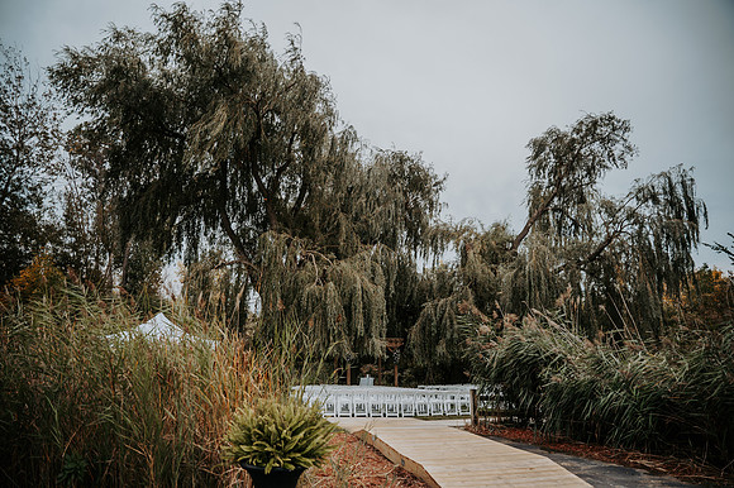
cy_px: 244
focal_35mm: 24
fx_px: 489
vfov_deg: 53.1
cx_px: 367
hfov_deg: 73.8
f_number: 2.8
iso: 200
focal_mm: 24
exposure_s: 1/1000
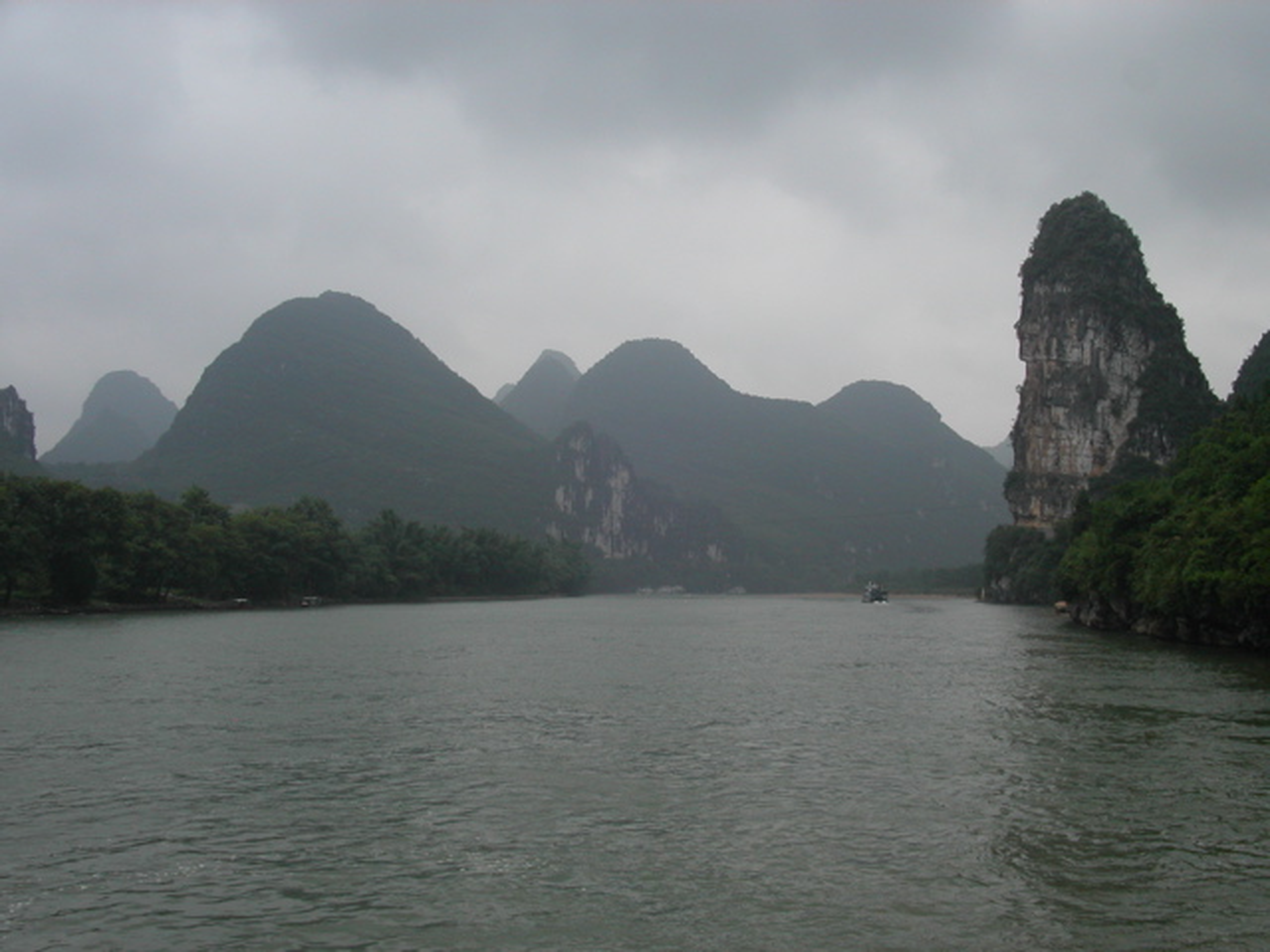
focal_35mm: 38
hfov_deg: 49.0
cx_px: 635
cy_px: 476
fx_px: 1394
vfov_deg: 37.7
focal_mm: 7.8
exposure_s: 1/250
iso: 100
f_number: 6.7
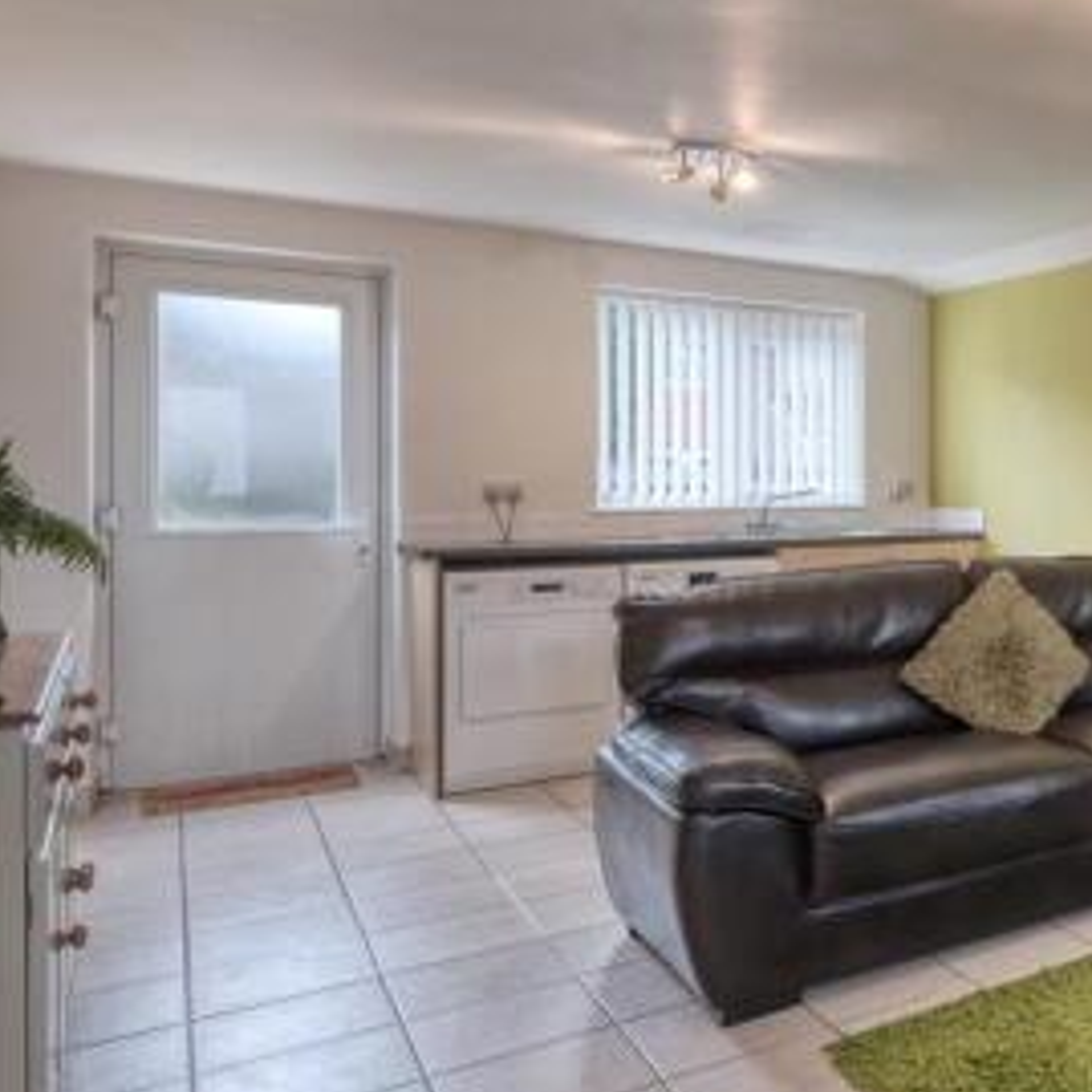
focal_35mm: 31
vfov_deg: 52.4
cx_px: 1325
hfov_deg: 38.2
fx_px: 1106
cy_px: 485
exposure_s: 1/8
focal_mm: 10
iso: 250
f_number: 8
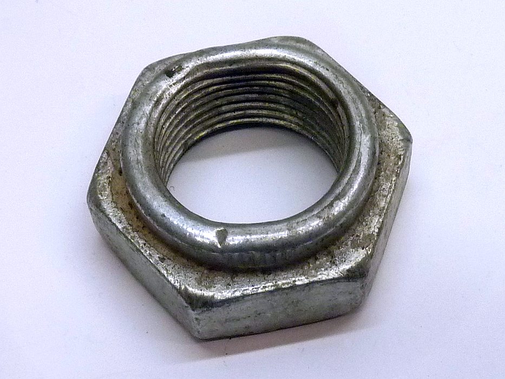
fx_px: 467
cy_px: 190
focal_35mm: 32
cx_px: 252
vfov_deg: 44.2
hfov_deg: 56.8
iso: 250
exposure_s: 1/30
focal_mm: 5.3
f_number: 3.5
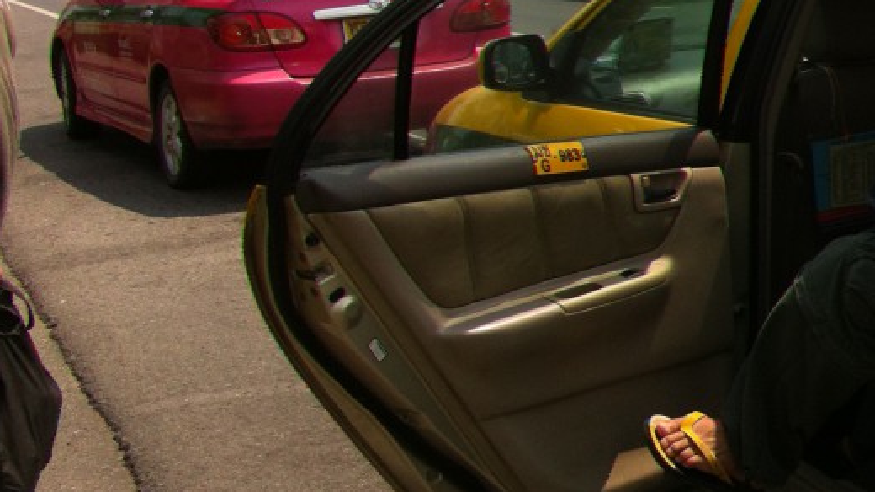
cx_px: 745
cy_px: -19
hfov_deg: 27.5
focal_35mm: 75
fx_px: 1739
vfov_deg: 15.7
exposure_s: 1/1508
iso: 80
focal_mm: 3.85
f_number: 2.8
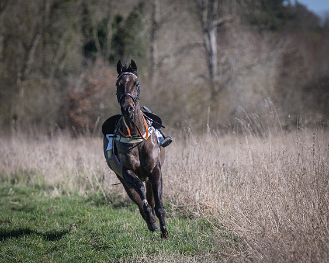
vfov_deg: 4.3
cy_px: 111
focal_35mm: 361
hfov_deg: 5.4
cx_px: 114
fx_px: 3512
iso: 160
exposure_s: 1/1600
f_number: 4
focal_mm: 185
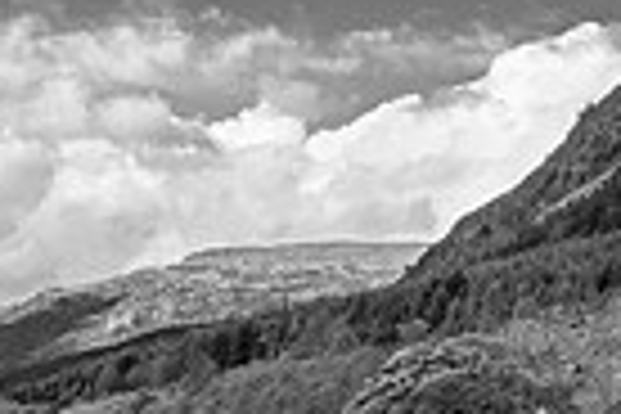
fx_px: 2898
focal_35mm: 168
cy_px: 407
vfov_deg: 8.1
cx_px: -202
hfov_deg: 11.9
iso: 125
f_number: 7.1
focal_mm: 14.7
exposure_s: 1/200
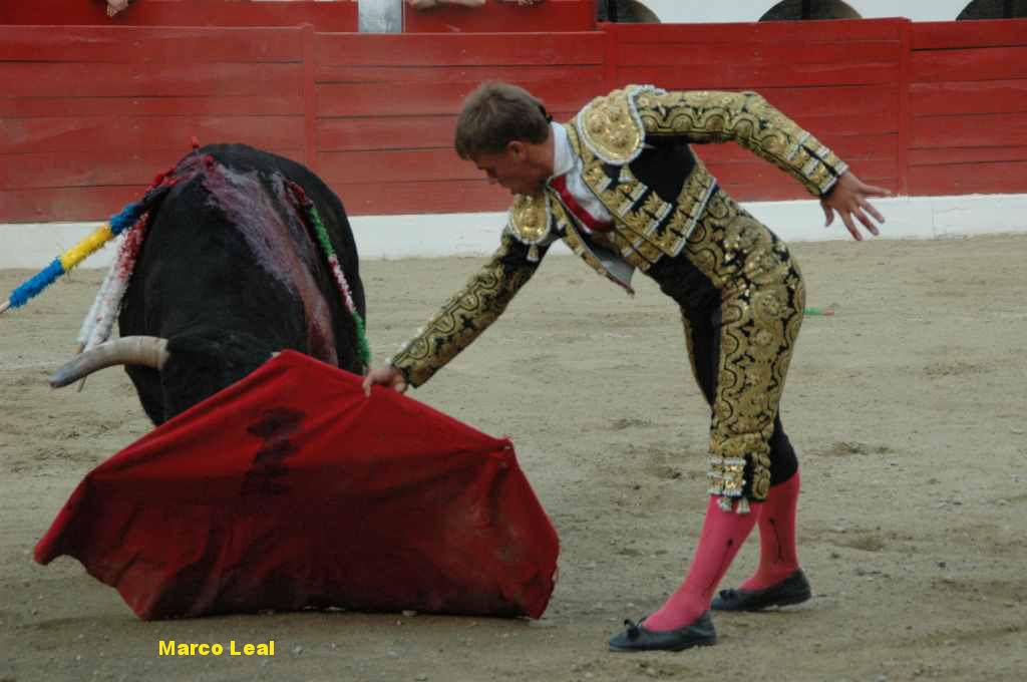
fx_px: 4359
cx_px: 514
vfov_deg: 8.9
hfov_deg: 13.4
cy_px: 341
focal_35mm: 153
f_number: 7.1
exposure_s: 1/400
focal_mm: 102
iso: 1250
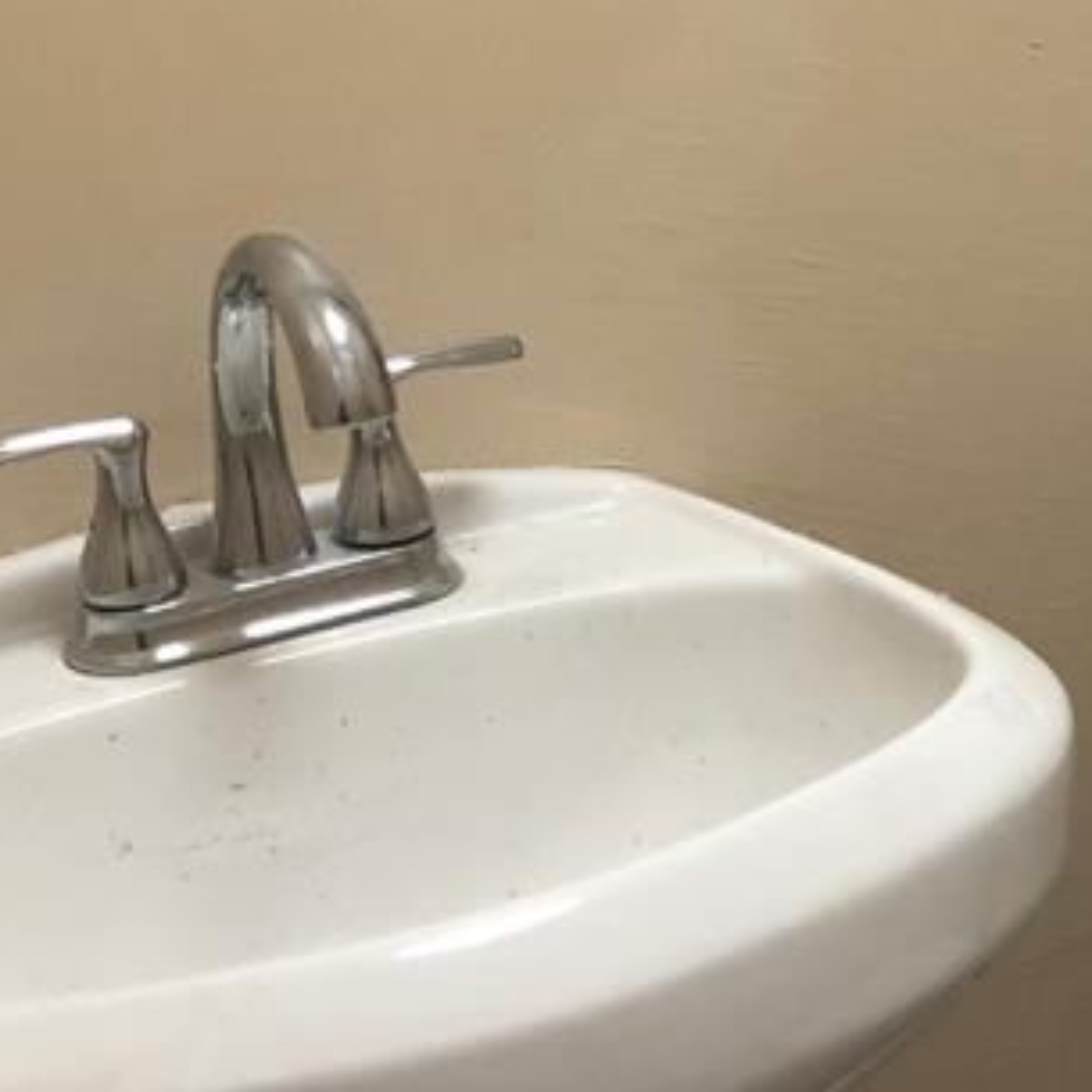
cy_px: 183
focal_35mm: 83
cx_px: 1421
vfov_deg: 20.6
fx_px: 2962
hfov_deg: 19.3
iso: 40
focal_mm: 3.99
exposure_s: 1/24
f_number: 1.8
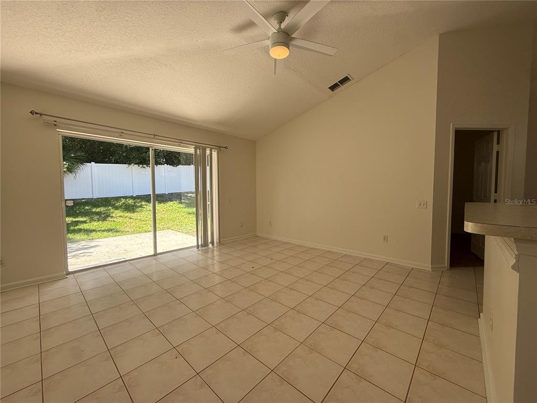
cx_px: 268
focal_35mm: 14
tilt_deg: -3.1
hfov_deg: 102.1
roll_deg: +0.1
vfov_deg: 85.7
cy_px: 202
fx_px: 217
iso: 64
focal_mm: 2.22
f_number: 2.2
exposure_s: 1/288
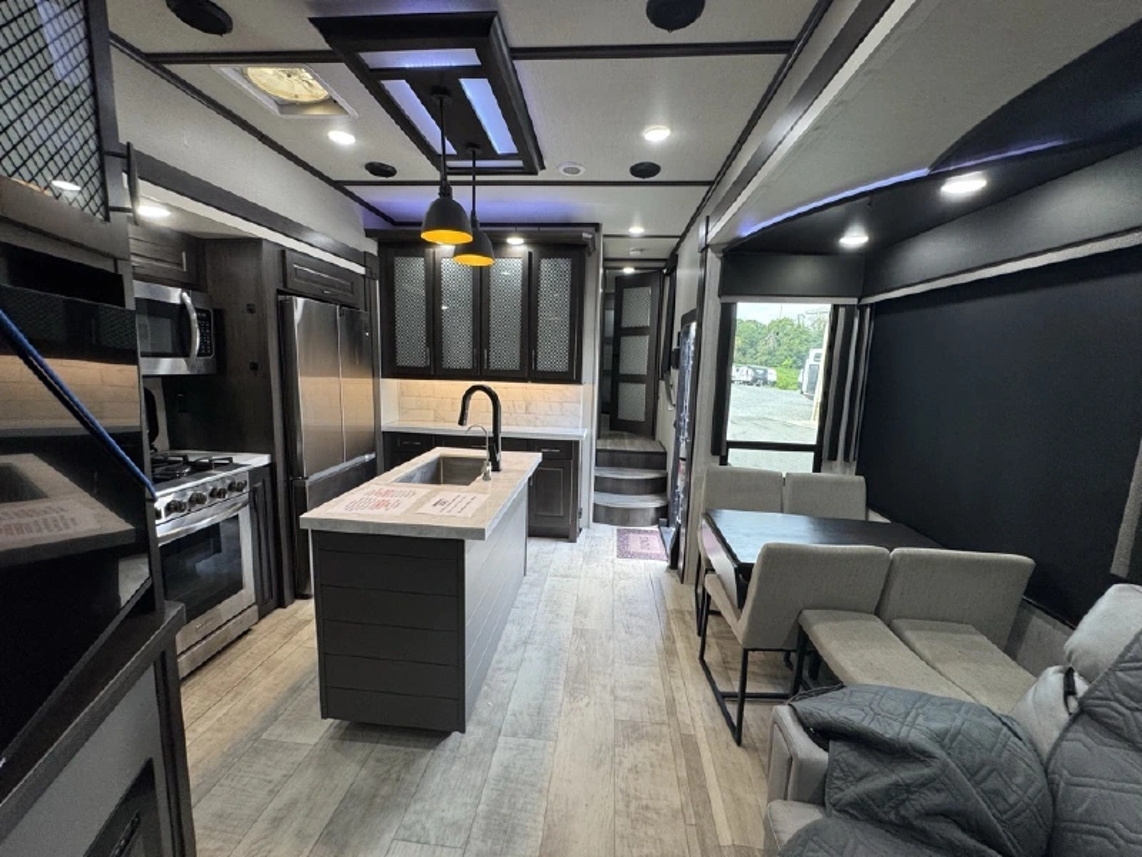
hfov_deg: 102.1
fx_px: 462
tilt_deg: -8.8
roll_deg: -4.0
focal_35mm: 14
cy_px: 428
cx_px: 571
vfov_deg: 85.7
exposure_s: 1/99
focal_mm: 2.22
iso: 160
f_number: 2.2
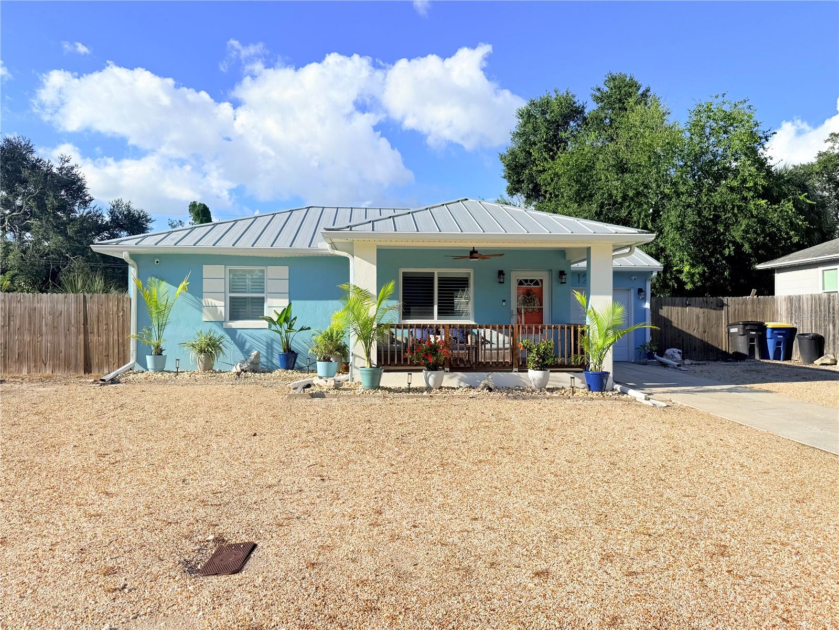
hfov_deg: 71.6
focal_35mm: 24
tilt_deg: +1.4
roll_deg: -0.3
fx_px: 582
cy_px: 315
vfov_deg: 56.8
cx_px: 420
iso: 80
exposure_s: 1/6711
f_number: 1.78
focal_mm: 6.76
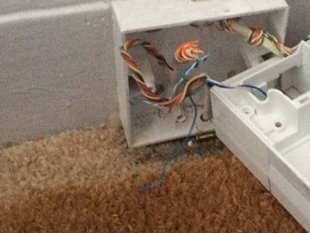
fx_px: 690
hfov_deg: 24.7
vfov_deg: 19.1
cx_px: 274
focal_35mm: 77
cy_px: 69
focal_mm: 4.12
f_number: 2.2
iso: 500
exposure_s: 1/15
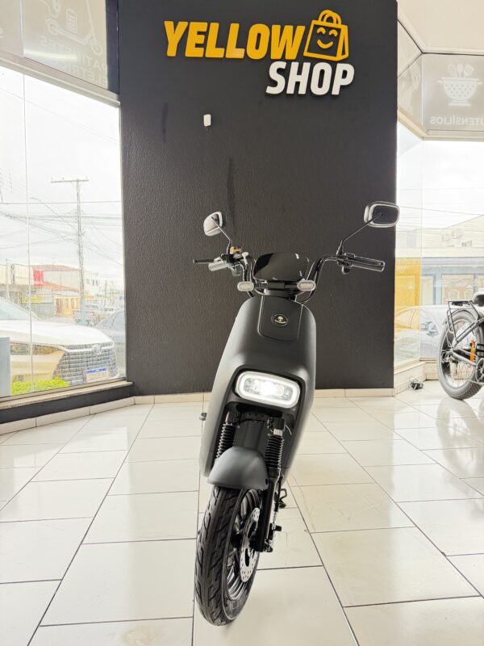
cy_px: 323
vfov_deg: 71.6
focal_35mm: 24
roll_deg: +0.6
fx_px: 447
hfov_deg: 56.8
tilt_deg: -3.9
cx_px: 242
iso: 400
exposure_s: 1/120
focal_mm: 6.76
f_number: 1.78
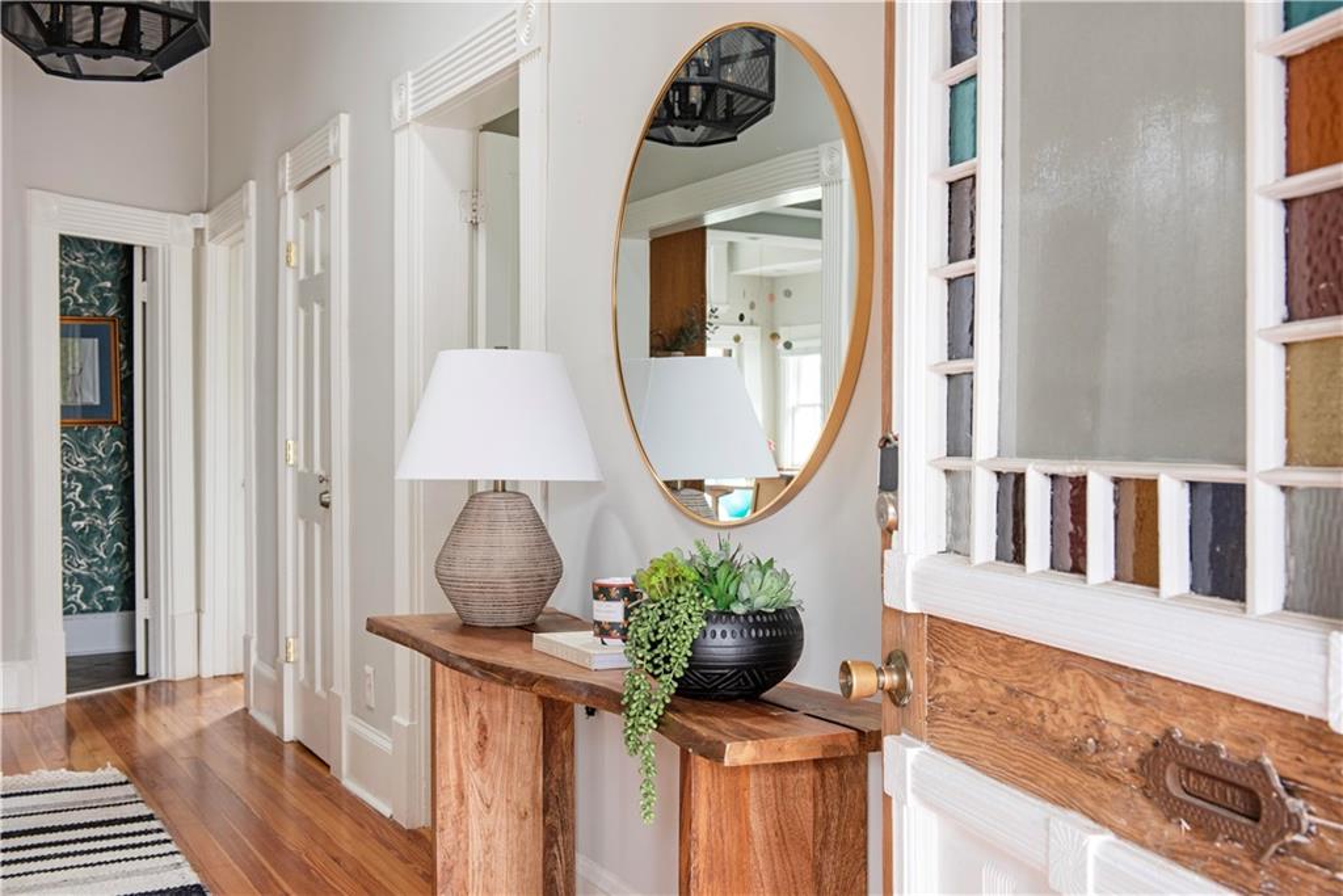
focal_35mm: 40
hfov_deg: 48.5
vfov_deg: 33.4
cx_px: 672
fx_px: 1492
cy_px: 448
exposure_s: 1/3
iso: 400
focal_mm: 40
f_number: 9
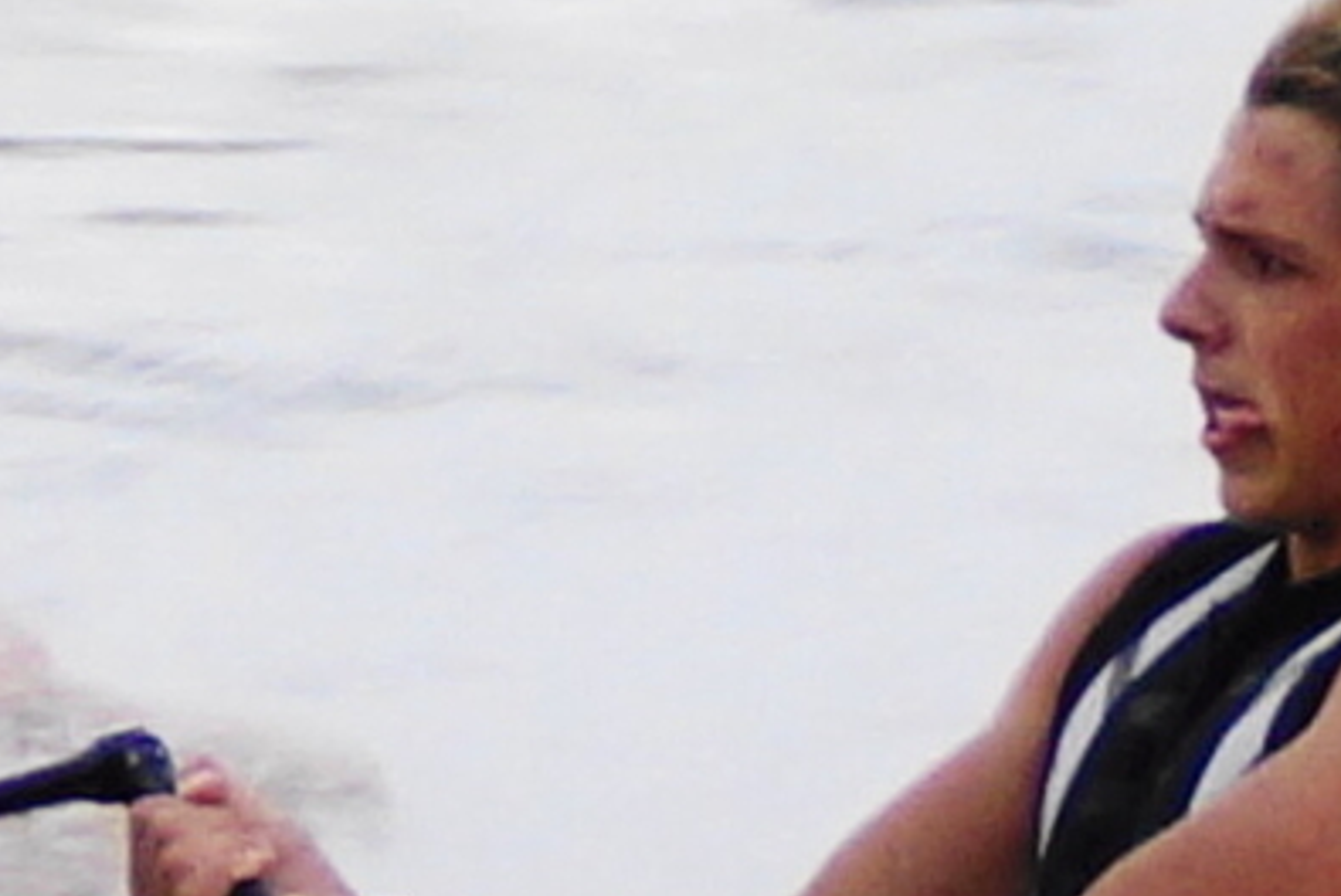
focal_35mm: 682
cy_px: 845
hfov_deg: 3.0
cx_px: 358
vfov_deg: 2.0
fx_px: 25422
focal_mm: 180
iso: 125
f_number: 6.3
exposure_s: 1/320
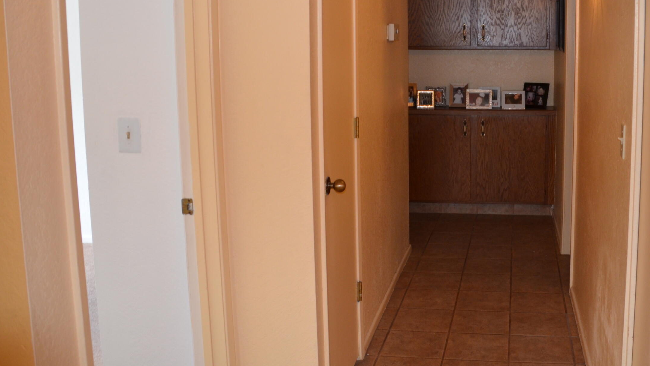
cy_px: 102
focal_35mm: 39
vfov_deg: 30.0
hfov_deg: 50.4
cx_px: 448
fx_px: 672
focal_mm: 18
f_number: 3.5
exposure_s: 1/60
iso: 450
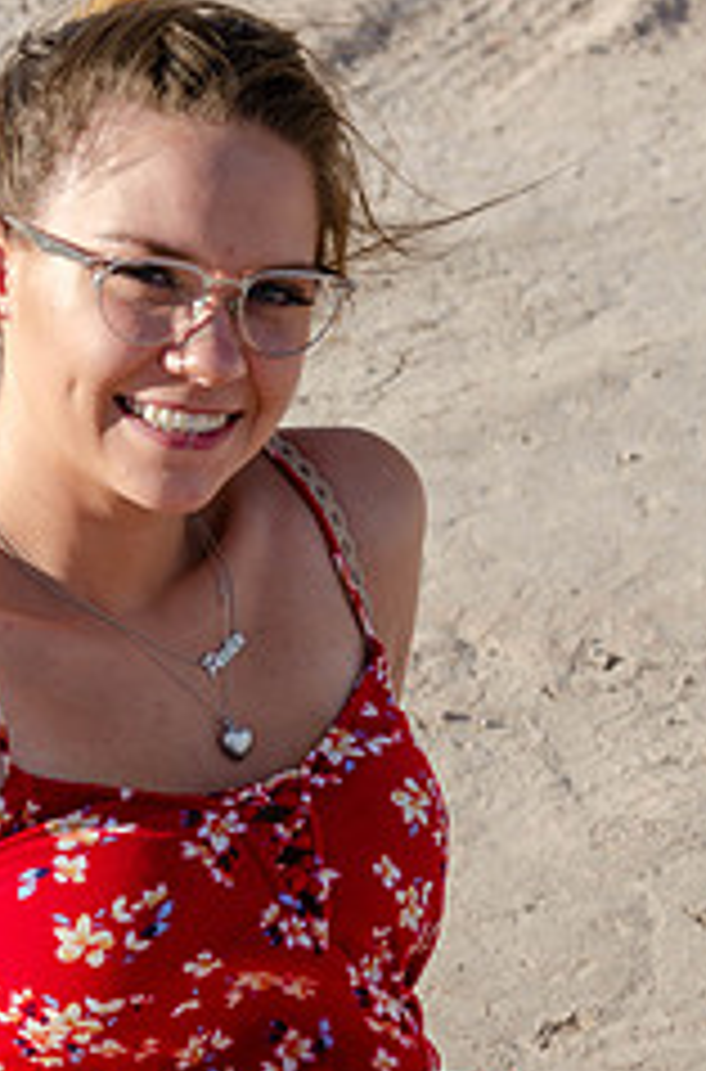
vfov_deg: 11.7
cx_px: 76
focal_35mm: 176
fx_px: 5215
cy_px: 634
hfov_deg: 7.7
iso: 160
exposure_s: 1/400
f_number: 5
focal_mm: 62
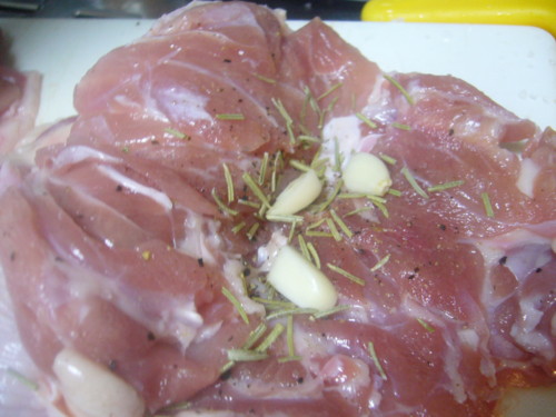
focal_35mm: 35
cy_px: 208
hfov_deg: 52.6
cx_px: 278
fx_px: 562
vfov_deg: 40.7
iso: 200
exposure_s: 1/8
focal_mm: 5.8
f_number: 2.8
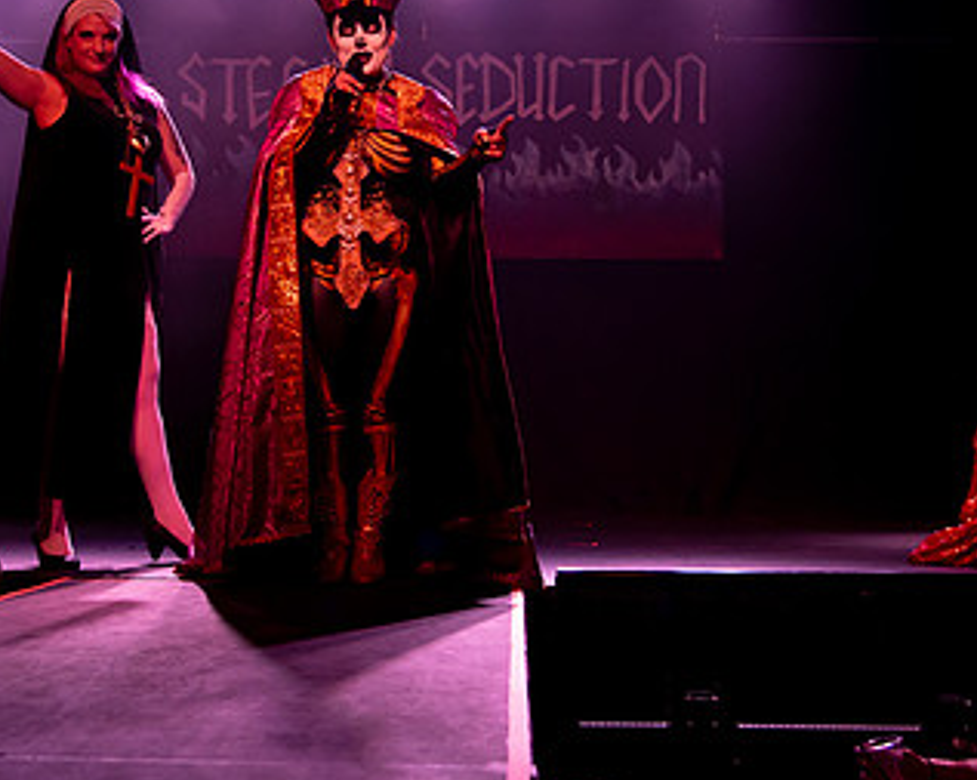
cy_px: 228
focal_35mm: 55
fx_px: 1589
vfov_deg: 27.3
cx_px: 441
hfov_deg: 34.2
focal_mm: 32
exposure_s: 1/100
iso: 5000
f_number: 4
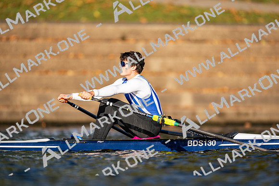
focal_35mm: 600
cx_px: 140
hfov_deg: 3.4
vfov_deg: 2.3
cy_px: 93
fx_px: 4653
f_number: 4
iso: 180
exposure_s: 1/2500
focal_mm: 600
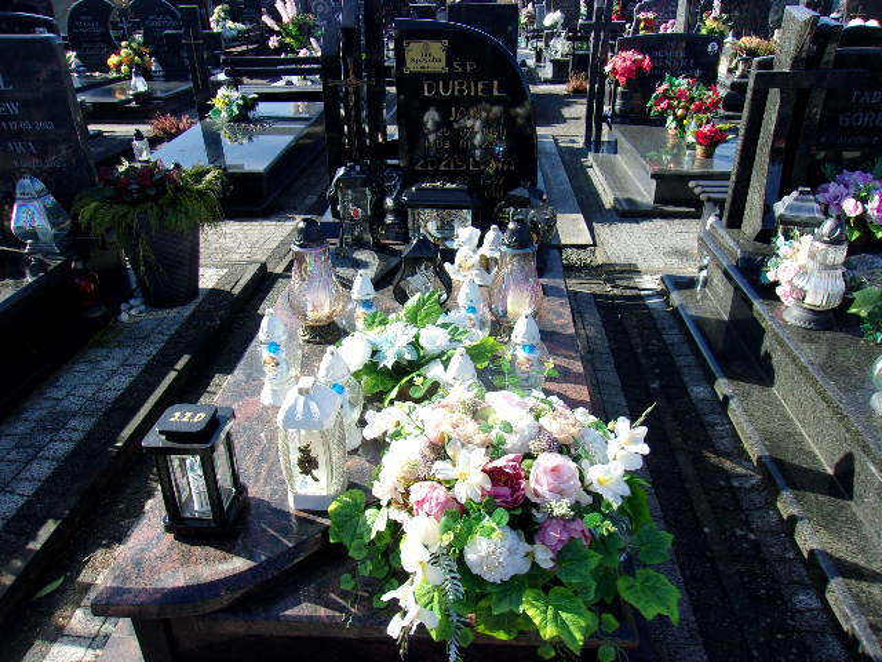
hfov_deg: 65.3
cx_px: 441
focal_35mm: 27
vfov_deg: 51.4
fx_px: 688
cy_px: 331
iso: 80
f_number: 10.4
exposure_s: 1/38
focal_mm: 4.9
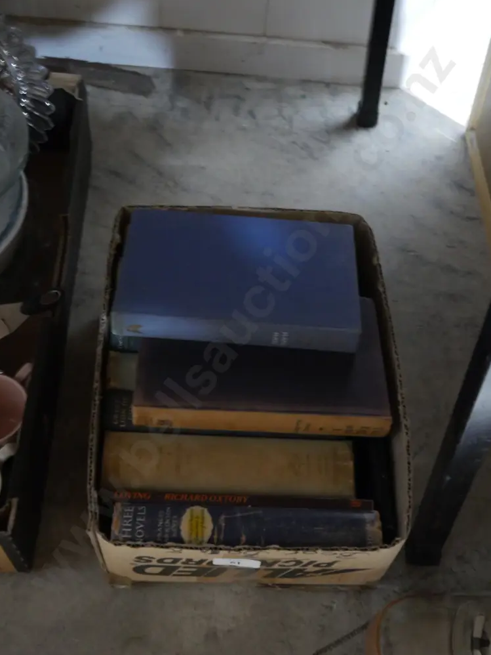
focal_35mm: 39
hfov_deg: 36.8
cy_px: 324
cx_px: 242
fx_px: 737
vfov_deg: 47.9
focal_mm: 19
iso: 3200
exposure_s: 1/50
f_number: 4.1
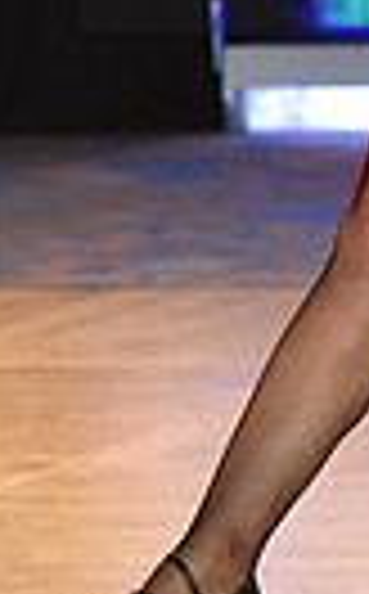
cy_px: -117
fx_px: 7386
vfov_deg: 4.6
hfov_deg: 2.8
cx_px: 704
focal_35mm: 457
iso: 2000
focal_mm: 102
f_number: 5
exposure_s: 1/250
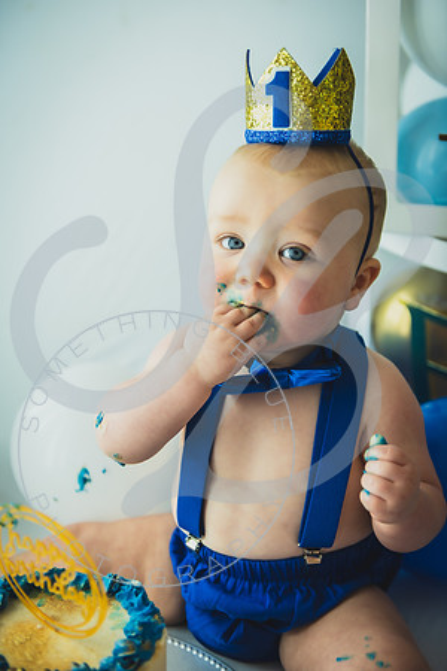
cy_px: 336
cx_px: 224
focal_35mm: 52
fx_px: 968
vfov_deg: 38.2
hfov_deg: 26.0
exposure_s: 1/125
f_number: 2.8
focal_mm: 52
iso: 200
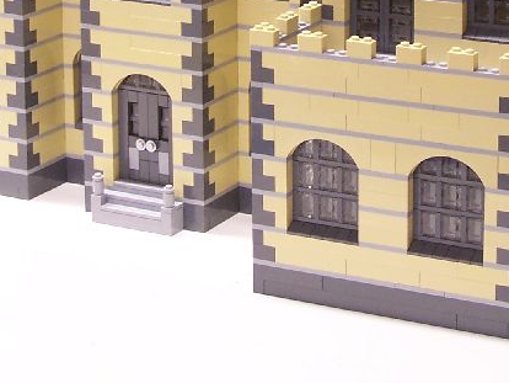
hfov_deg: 15.6
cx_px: 332
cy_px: -84
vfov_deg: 11.5
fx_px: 1854
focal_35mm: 126
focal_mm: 8.5
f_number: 3
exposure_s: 1/6
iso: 80
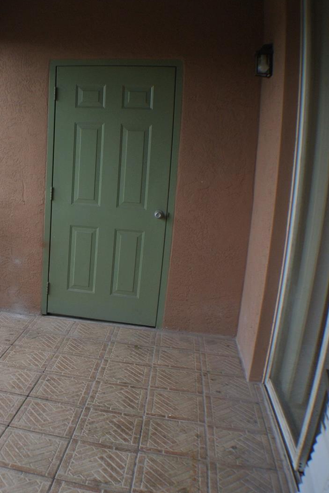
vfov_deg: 47.4
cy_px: 244
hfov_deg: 30.3
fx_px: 562
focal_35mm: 41
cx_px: 0
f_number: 5
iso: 200
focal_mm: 10
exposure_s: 1/100
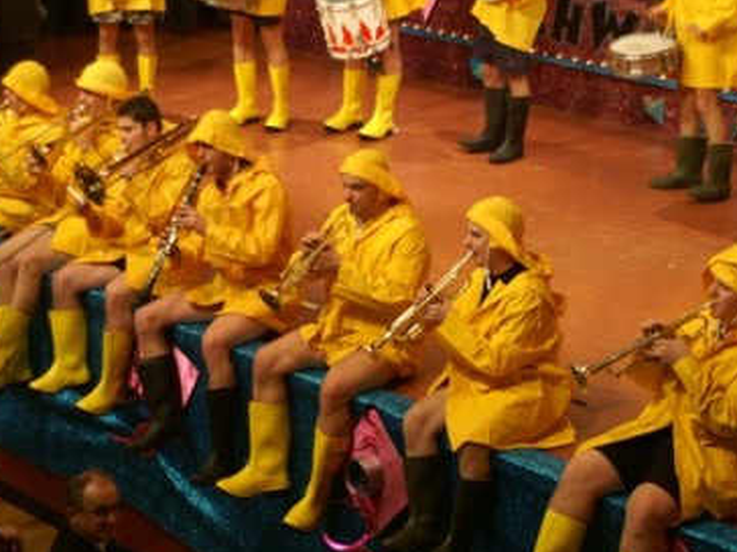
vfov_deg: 18.2
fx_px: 1724
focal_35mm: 81
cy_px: 257
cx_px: 260
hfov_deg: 24.0
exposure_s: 1/30
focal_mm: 40
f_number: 4.5
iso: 250
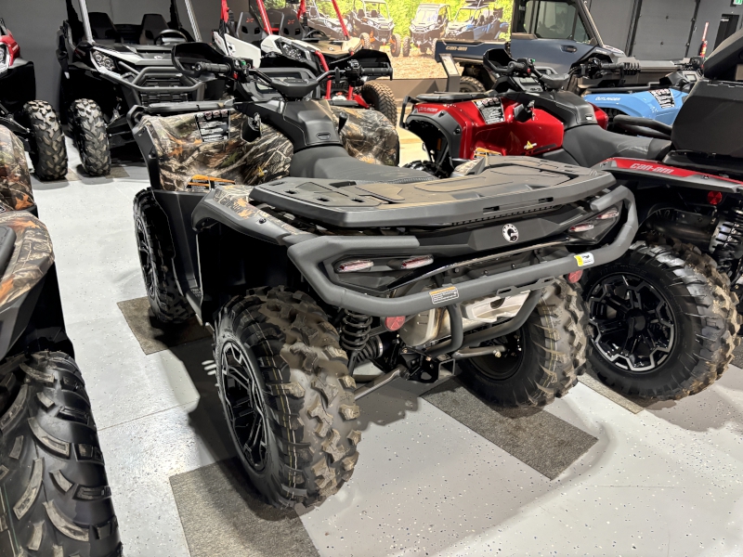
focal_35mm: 26
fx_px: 558
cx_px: 372
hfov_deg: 67.3
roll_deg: -2.6
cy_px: 278
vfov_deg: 53.1
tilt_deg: -23.8
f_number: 1.6
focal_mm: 5.96
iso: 500
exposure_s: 1/40
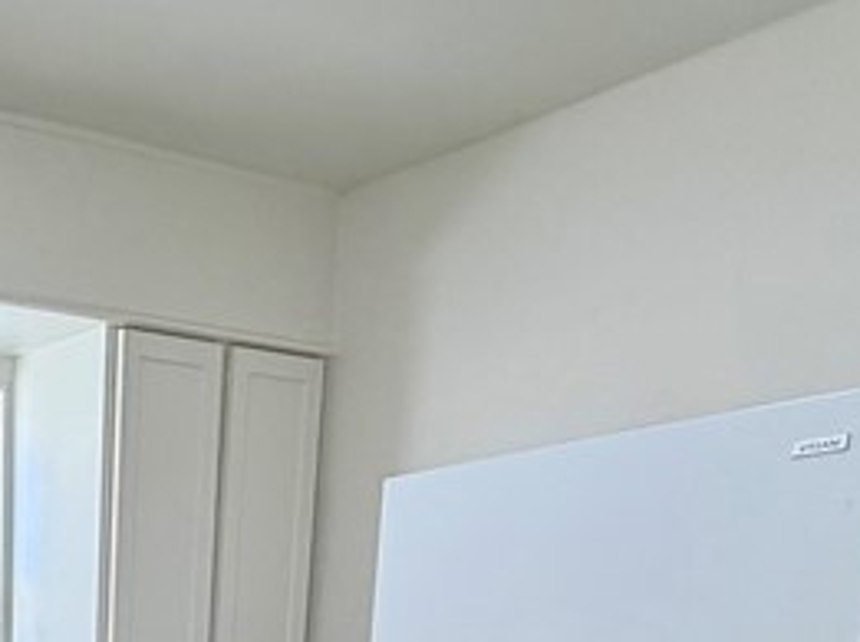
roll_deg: +2.1
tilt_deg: -15.9
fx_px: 1365
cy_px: 1096
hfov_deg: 29.9
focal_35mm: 55
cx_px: -171
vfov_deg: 20.4
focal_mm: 2.22
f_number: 2.2
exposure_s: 1/120
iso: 160
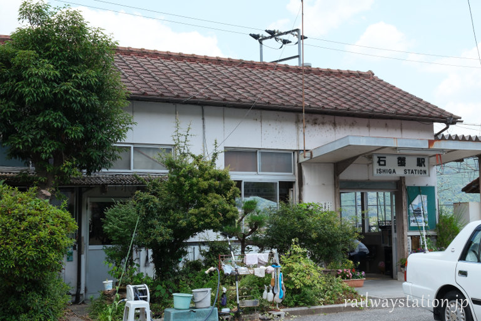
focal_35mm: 41
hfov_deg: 47.4
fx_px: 548
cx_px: 240
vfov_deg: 32.6
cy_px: 160
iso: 250
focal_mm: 27.2
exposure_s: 1/140
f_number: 9
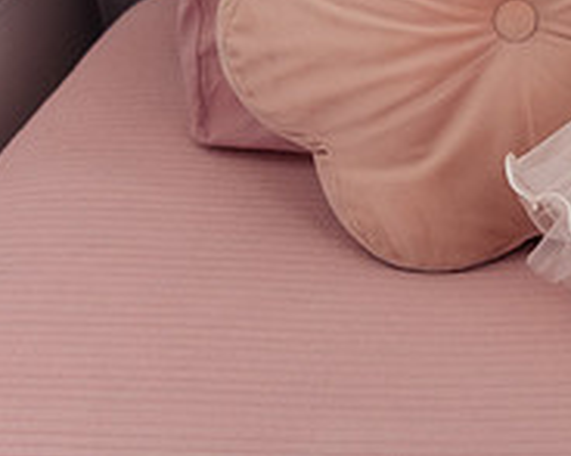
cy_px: -9
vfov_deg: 12.0
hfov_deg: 14.3
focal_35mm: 127
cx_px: 836
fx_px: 2145
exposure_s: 1/250
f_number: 3.2
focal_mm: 36
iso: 800
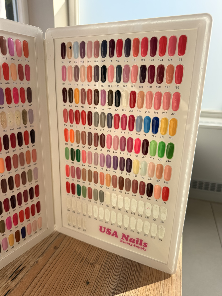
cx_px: 111
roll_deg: +0.4
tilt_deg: -17.3
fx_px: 205
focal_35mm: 24
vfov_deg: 71.6
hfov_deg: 56.8
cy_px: 148
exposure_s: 1/1855
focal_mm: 6.76
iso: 100
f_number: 1.78
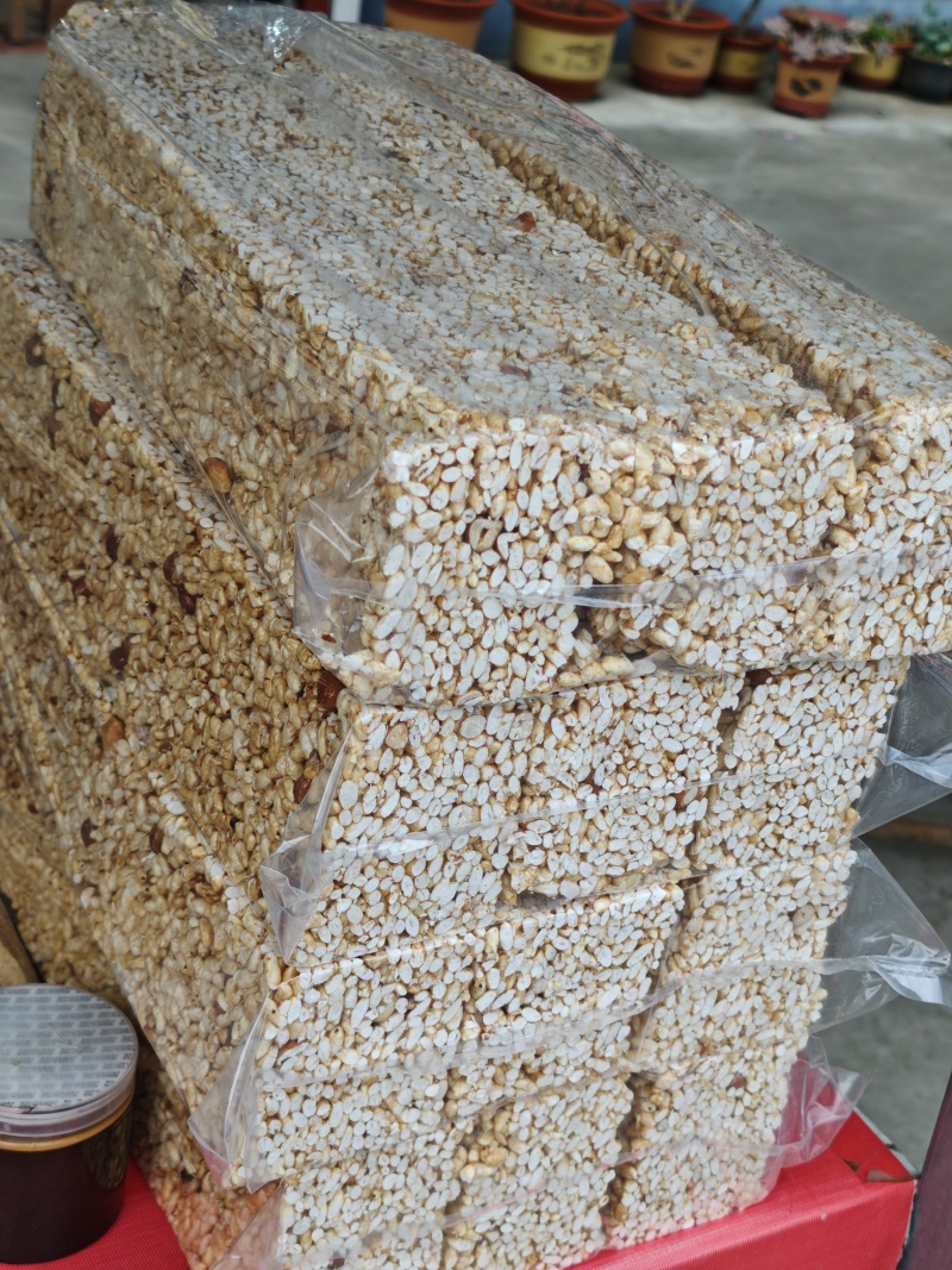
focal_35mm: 54
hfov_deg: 27.0
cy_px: 635
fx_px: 1981
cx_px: 476
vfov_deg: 35.5
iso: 100
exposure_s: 1/110
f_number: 1.44
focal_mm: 6.68
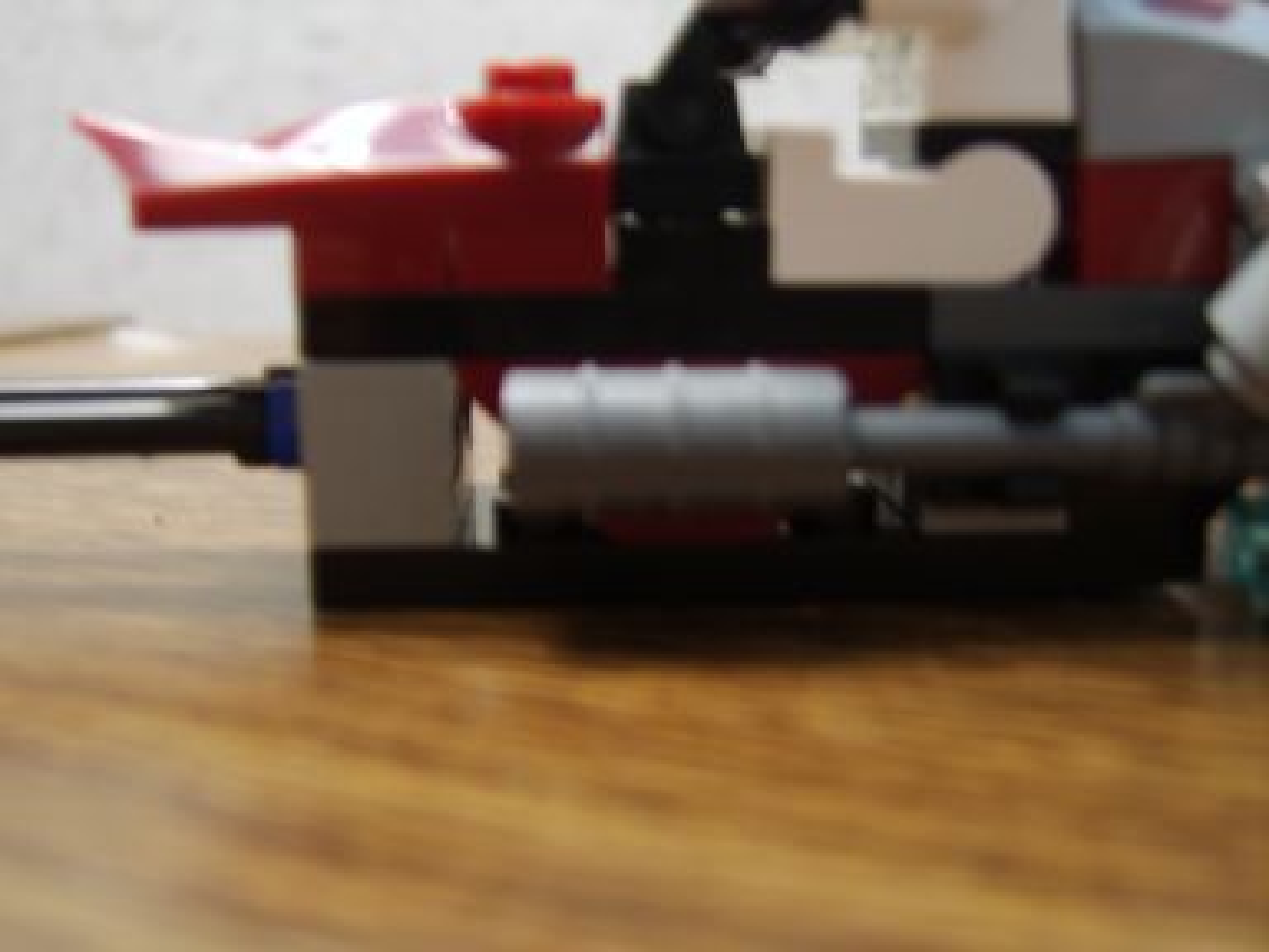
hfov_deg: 58.4
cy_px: 476
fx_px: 1136
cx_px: 634
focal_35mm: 31
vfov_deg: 45.4
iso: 71
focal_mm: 8.13
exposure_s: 1/2
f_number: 2.7
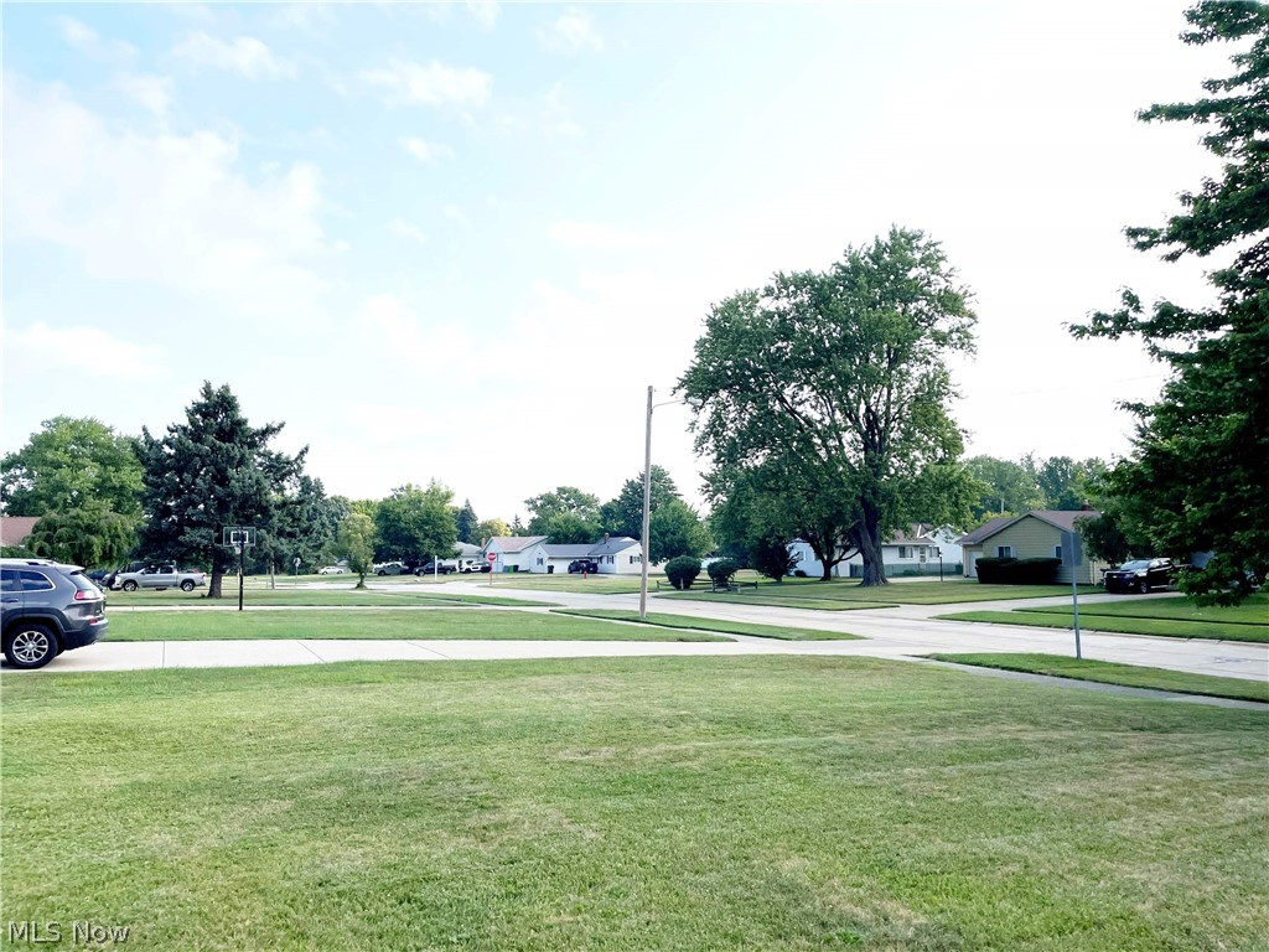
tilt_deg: +4.3
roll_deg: +0.3
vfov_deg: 53.1
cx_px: 634
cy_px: 476
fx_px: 953
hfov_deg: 67.3
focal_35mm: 26
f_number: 1.6
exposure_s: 1/5556
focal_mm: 4.2
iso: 32
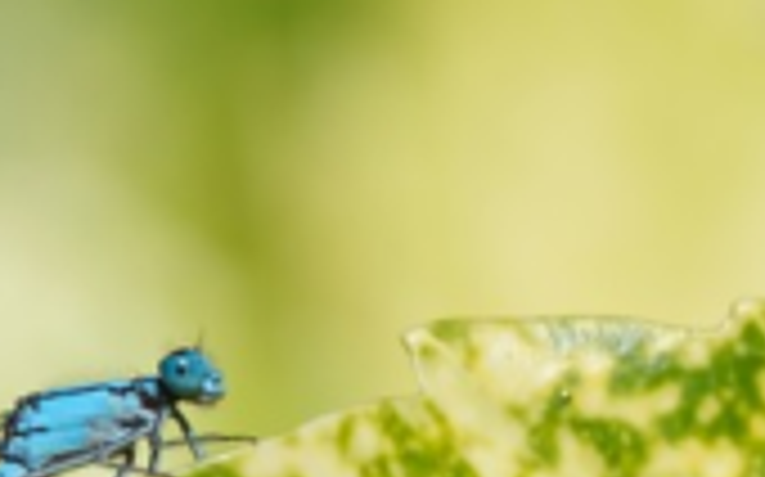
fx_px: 39691
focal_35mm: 1905
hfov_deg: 1.1
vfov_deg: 0.7
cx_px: 295
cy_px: 702
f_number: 7.1
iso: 160
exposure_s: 1/1000
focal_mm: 300
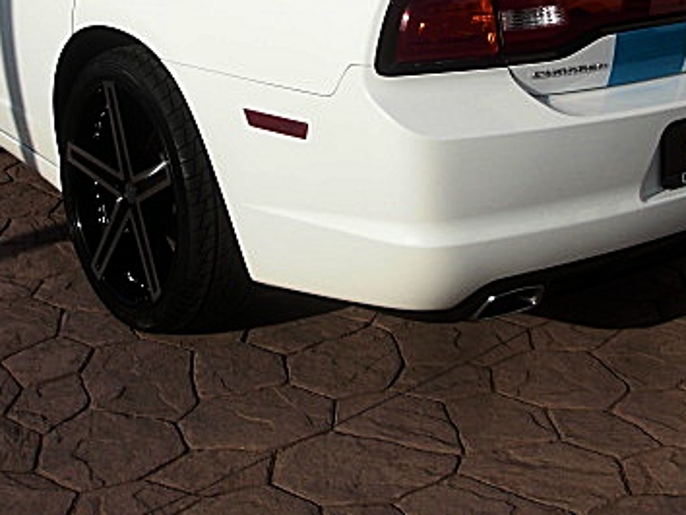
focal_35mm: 65
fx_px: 1289
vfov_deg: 22.2
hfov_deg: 29.8
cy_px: 77
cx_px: 322
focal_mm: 6.3
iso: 50
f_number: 7.9
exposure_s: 1/200
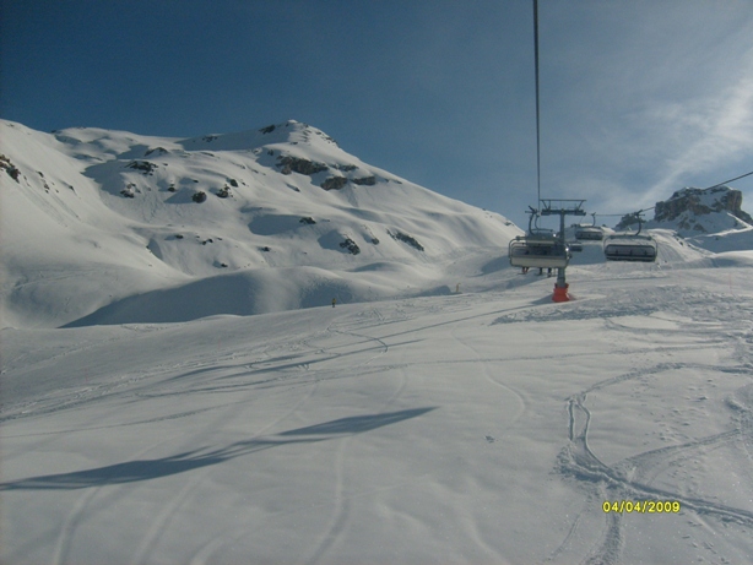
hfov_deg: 52.6
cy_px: 282
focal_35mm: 35
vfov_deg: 40.7
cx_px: 376
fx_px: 762
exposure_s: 1/1000
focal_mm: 5.8
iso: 80
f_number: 7.1
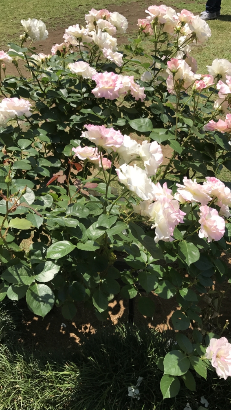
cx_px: 125
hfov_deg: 37.8
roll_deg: +1.2
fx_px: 338
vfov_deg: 62.6
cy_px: 207
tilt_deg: -39.0
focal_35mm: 31
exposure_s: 1/1996
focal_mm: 3.99
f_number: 1.8
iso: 20
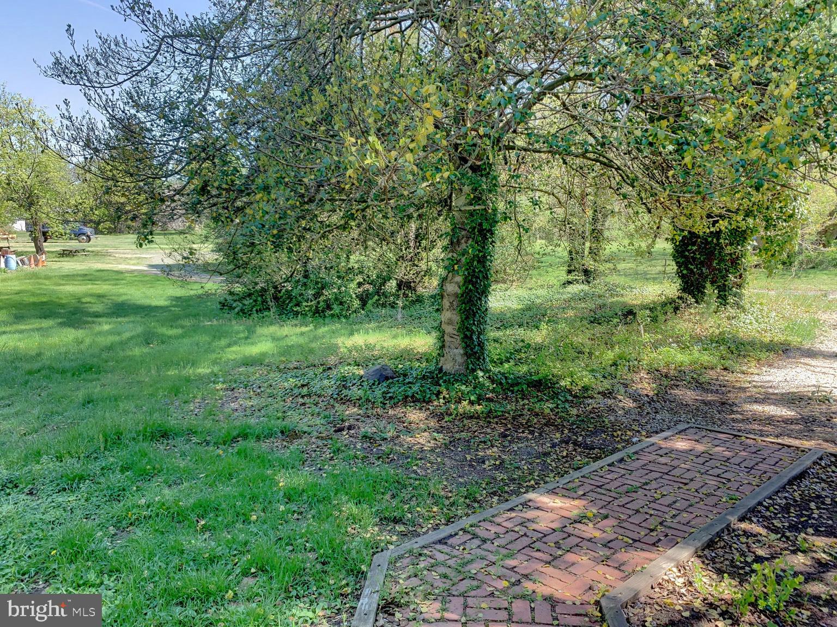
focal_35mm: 26
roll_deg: -1.4
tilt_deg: -5.2
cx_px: 418
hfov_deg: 67.3
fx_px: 629
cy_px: 314
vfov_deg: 53.1
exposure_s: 1/123
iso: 25
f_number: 1.8
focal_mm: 4.25
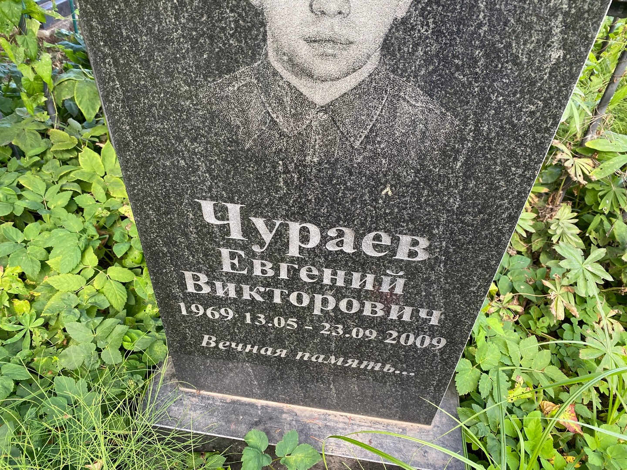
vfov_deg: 53.1
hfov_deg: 67.3
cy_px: 235
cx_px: 314
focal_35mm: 26
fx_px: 471
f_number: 1.8
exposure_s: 1/122
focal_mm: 4.25
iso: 100
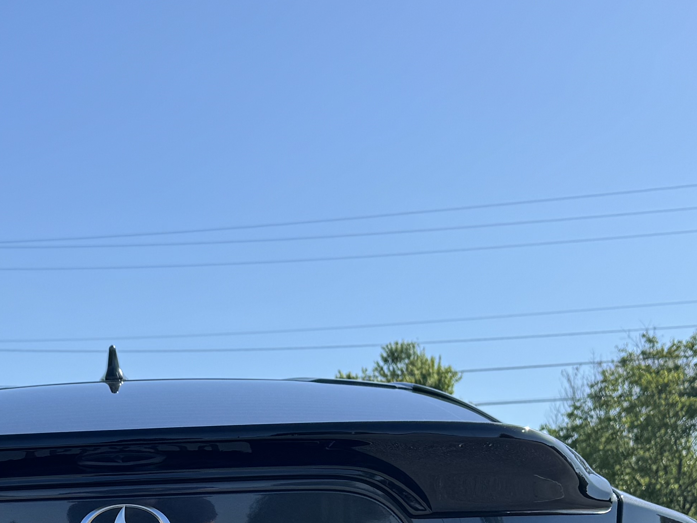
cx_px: 176
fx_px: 1410
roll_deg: +0.9
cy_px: 722
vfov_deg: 19.1
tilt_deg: -3.3
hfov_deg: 27.4
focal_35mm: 70
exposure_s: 1/3413
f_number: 1.78
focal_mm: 6.76
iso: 80
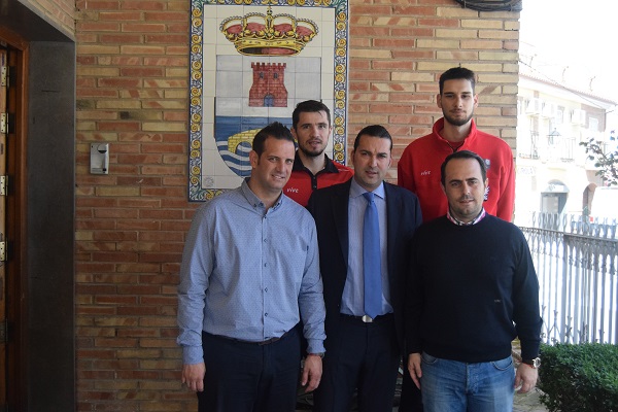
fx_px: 669
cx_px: 309
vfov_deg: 34.2
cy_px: 206
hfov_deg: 49.6
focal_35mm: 39
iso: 3200
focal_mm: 26
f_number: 4
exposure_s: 1/3200
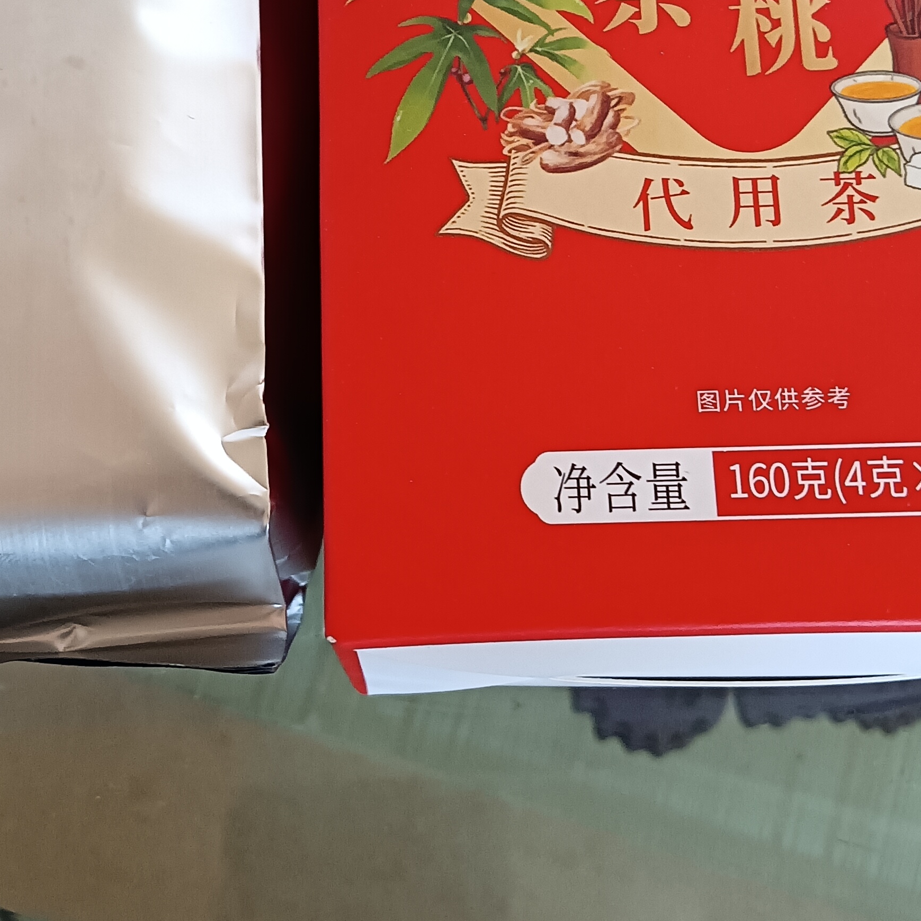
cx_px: 379
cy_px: 285
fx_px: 1686
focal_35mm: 56
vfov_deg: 30.3
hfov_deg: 30.5
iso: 1940
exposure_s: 1/25
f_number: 1.8
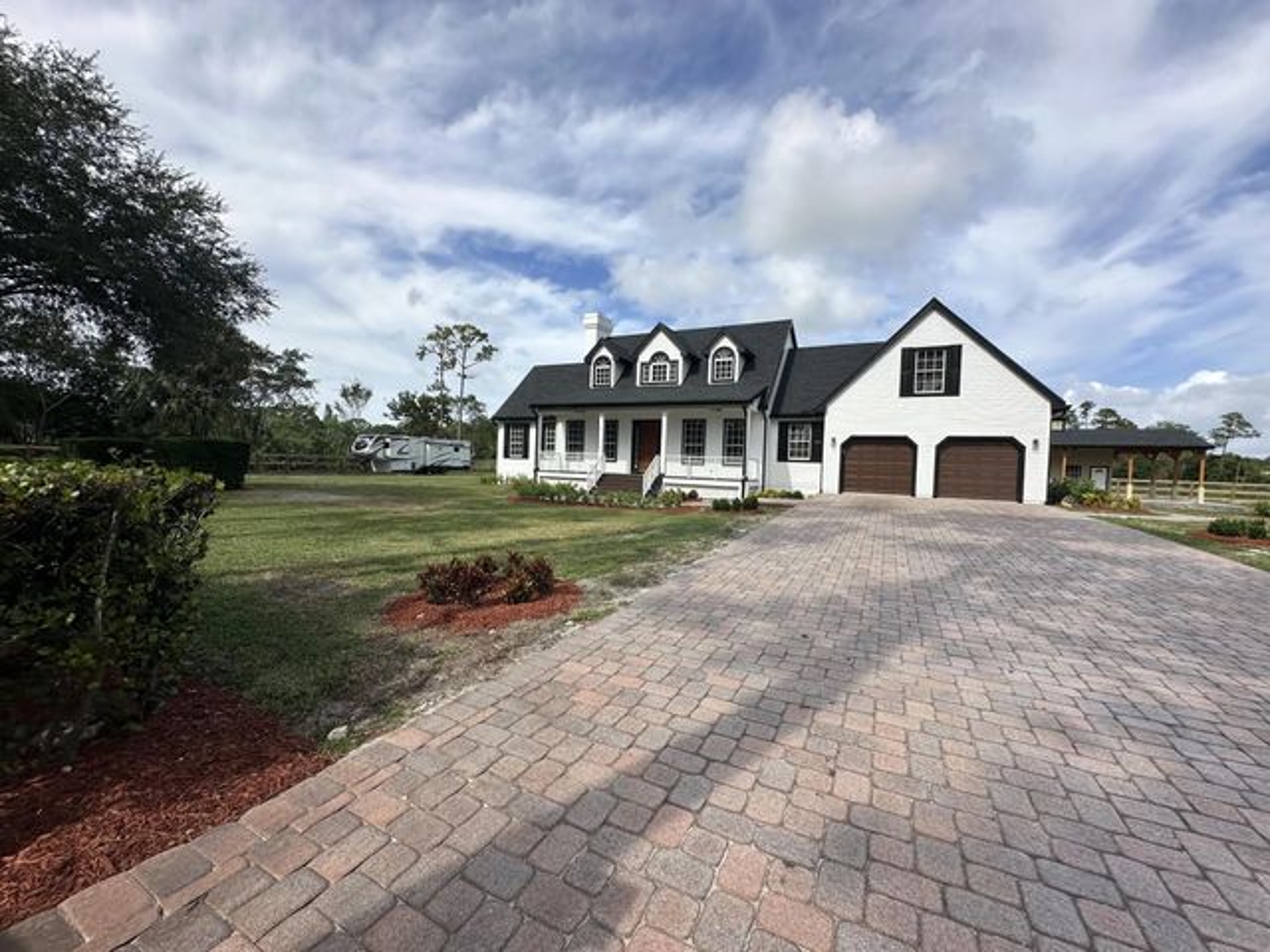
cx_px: 635
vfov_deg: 85.7
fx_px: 514
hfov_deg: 102.1
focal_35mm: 14
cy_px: 476
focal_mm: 2.22
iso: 50
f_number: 2.2
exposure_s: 1/2451
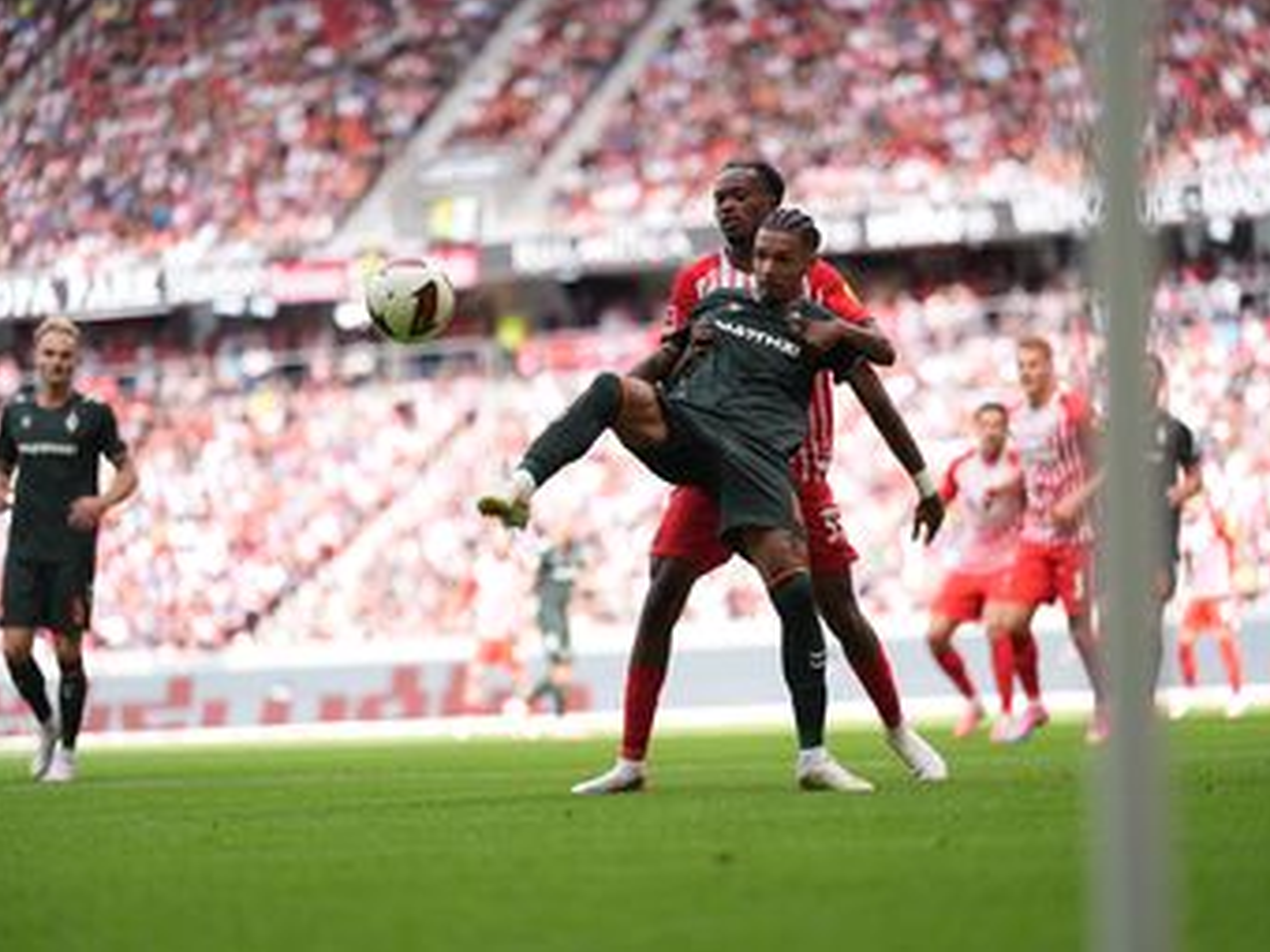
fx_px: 5100
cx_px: 721
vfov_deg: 10.7
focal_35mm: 139
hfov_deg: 14.2
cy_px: 457
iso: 250
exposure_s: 1/2500
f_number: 2
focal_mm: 123
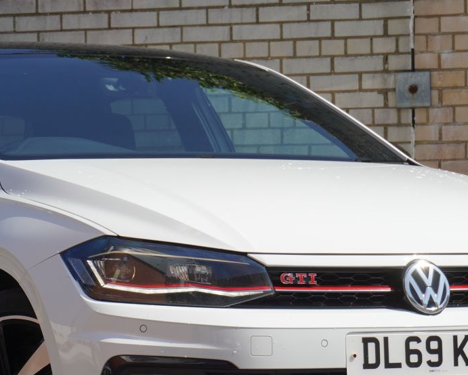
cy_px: 250
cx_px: 166
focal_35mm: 153
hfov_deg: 12.6
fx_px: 2121
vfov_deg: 10.1
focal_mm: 47
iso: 100
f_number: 6.3
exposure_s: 1/200
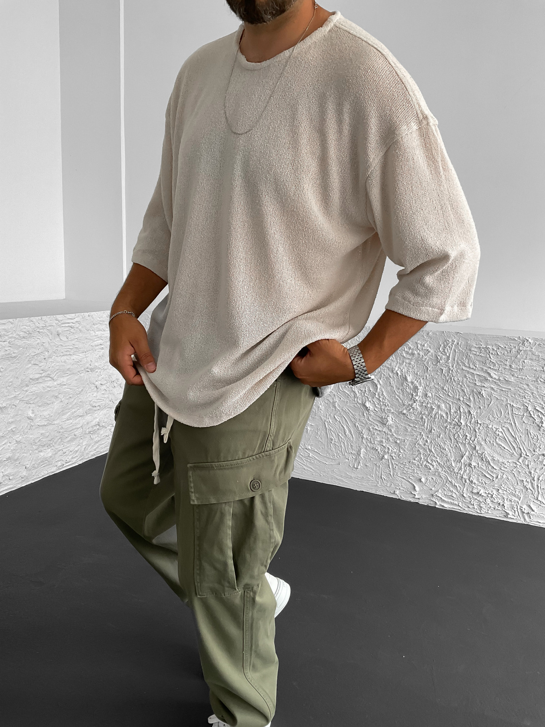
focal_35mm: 29
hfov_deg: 48.2
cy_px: 364
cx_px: 272
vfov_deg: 61.7
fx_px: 609
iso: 64
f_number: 1.8
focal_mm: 3
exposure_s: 1/115
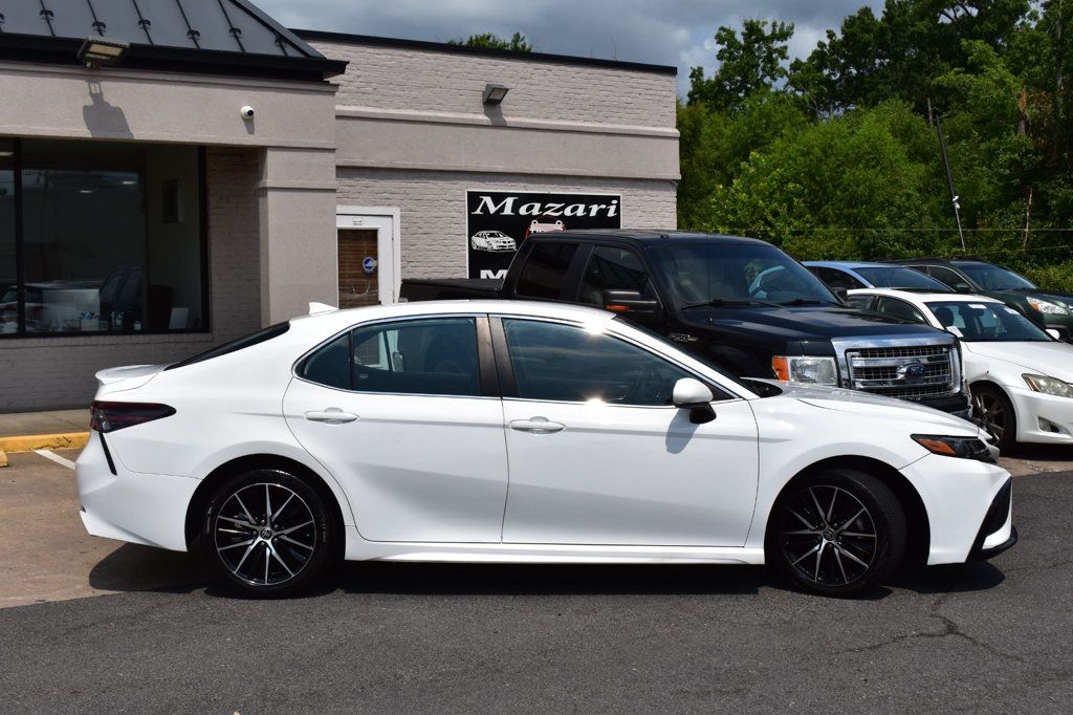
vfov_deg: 28.9
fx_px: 1385
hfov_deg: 42.3
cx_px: 536
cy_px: 358
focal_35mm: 46
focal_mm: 31
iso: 200
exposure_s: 1/800
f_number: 13
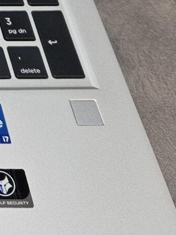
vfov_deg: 13.4
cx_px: -294
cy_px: -212
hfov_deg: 9.7
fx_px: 875
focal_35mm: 129
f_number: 1.8
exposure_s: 1/180
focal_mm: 5.4
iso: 80
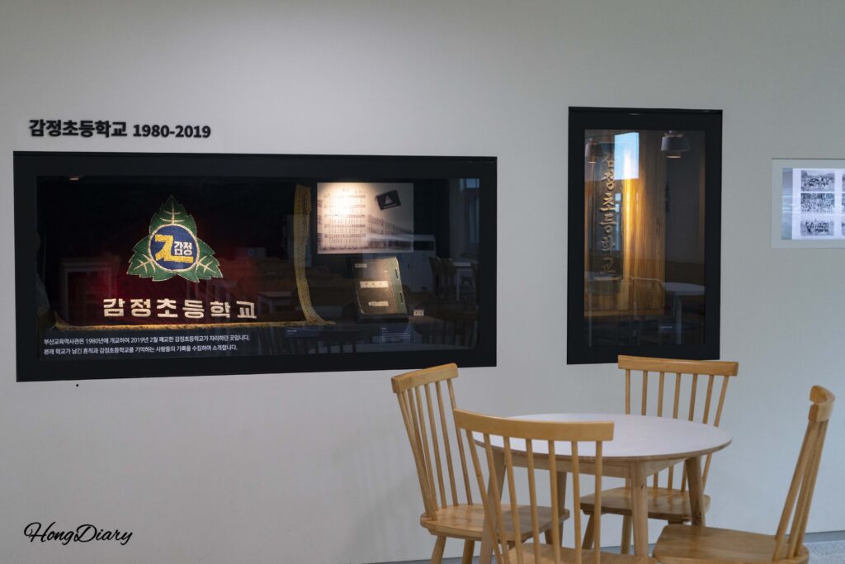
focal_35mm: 60
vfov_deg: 22.6
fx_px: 1408
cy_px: 282
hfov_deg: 33.4
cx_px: 422
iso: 1600
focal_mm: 60
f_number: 5.6
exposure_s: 1/160
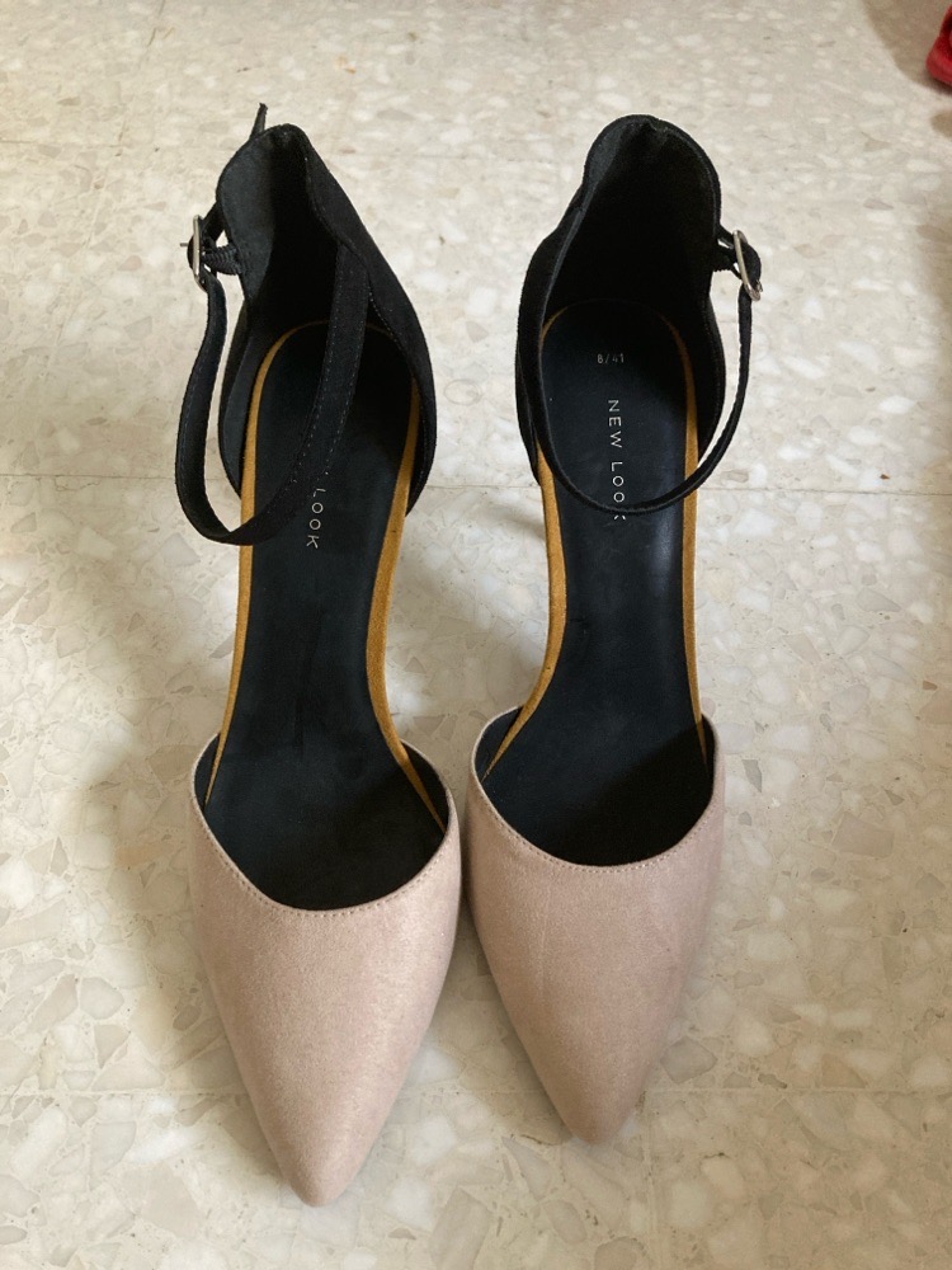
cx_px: 476
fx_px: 1027
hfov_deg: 49.7
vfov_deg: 63.4
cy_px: 635
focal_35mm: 28
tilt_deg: -54.3
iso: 320
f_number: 1.8
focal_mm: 3.99
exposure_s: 1/48
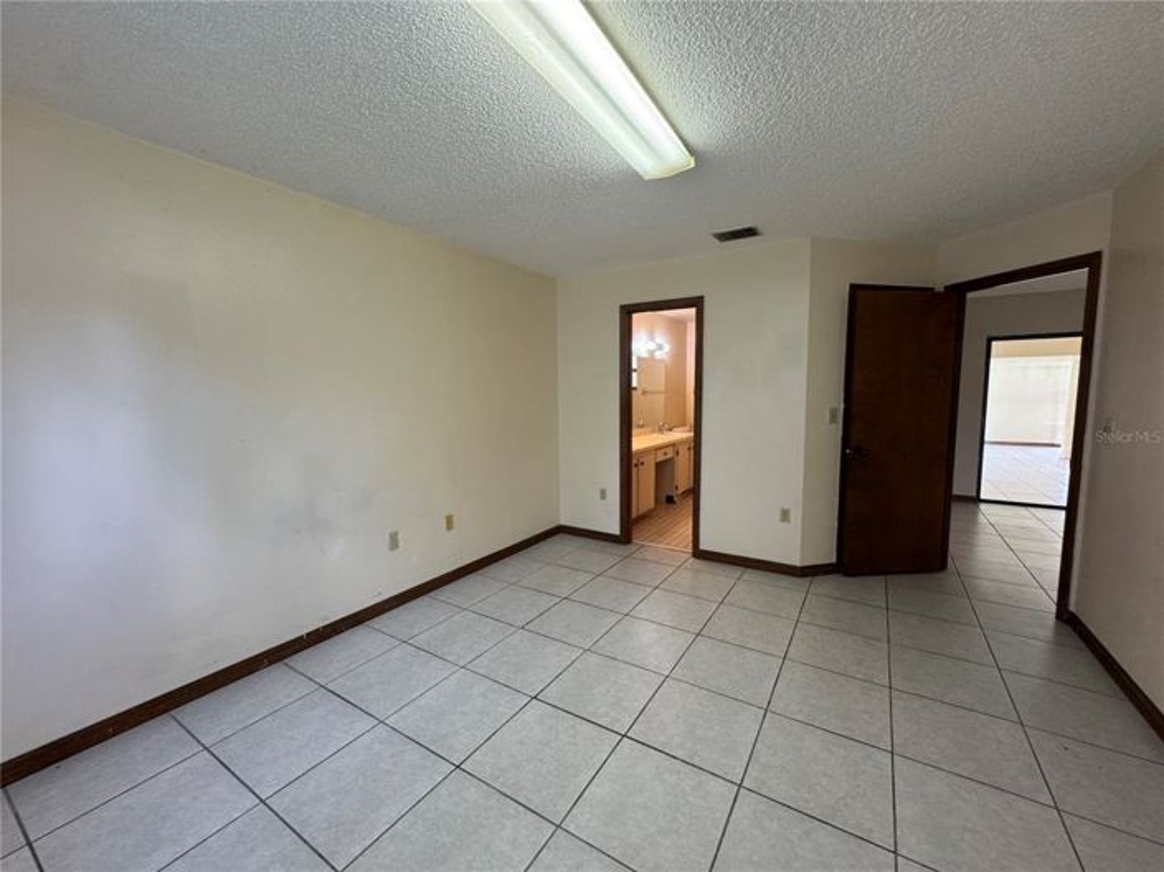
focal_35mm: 14
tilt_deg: -6.4
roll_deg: +0.3
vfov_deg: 85.6
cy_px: 436
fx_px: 471
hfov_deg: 102.1
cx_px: 582
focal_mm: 2.22
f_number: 2.2
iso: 160
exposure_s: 1/60
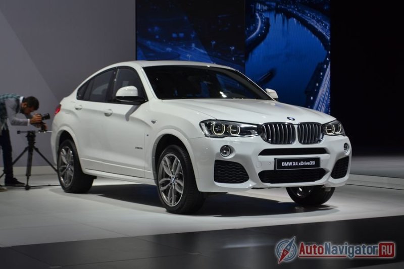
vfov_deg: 18.9
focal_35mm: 72
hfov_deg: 28.1
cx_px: 202
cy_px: 134
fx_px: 808
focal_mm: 48
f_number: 5.6
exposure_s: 1/125
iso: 220
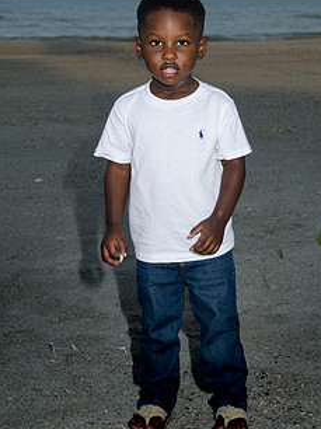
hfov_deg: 16.6
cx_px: 185
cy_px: 172
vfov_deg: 22.0
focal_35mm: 89
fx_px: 1102
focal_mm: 42
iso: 100
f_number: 7.1
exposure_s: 1/250
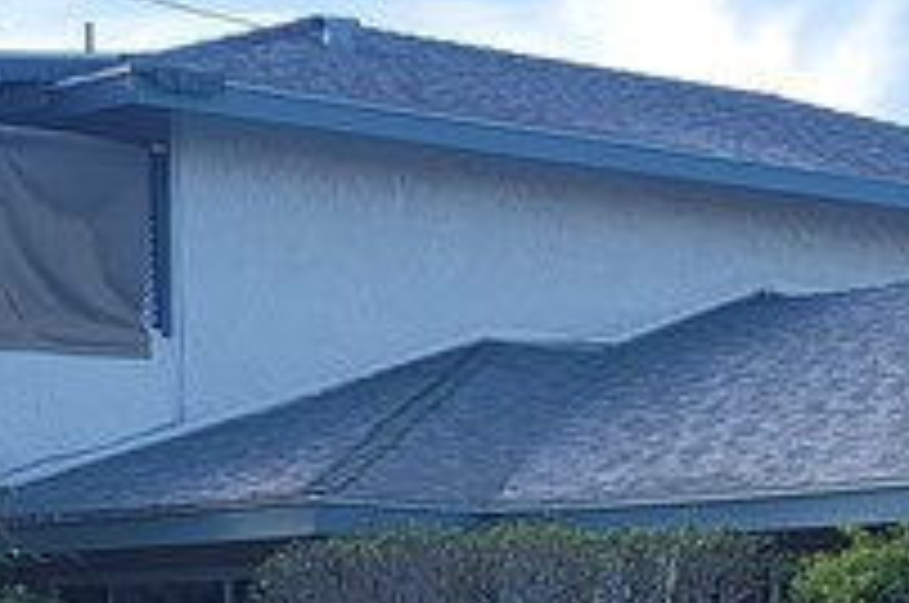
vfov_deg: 10.2
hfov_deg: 14.9
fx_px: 3328
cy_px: 644
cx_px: 1143
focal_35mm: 132
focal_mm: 7
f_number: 1.8
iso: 20
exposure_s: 1/354
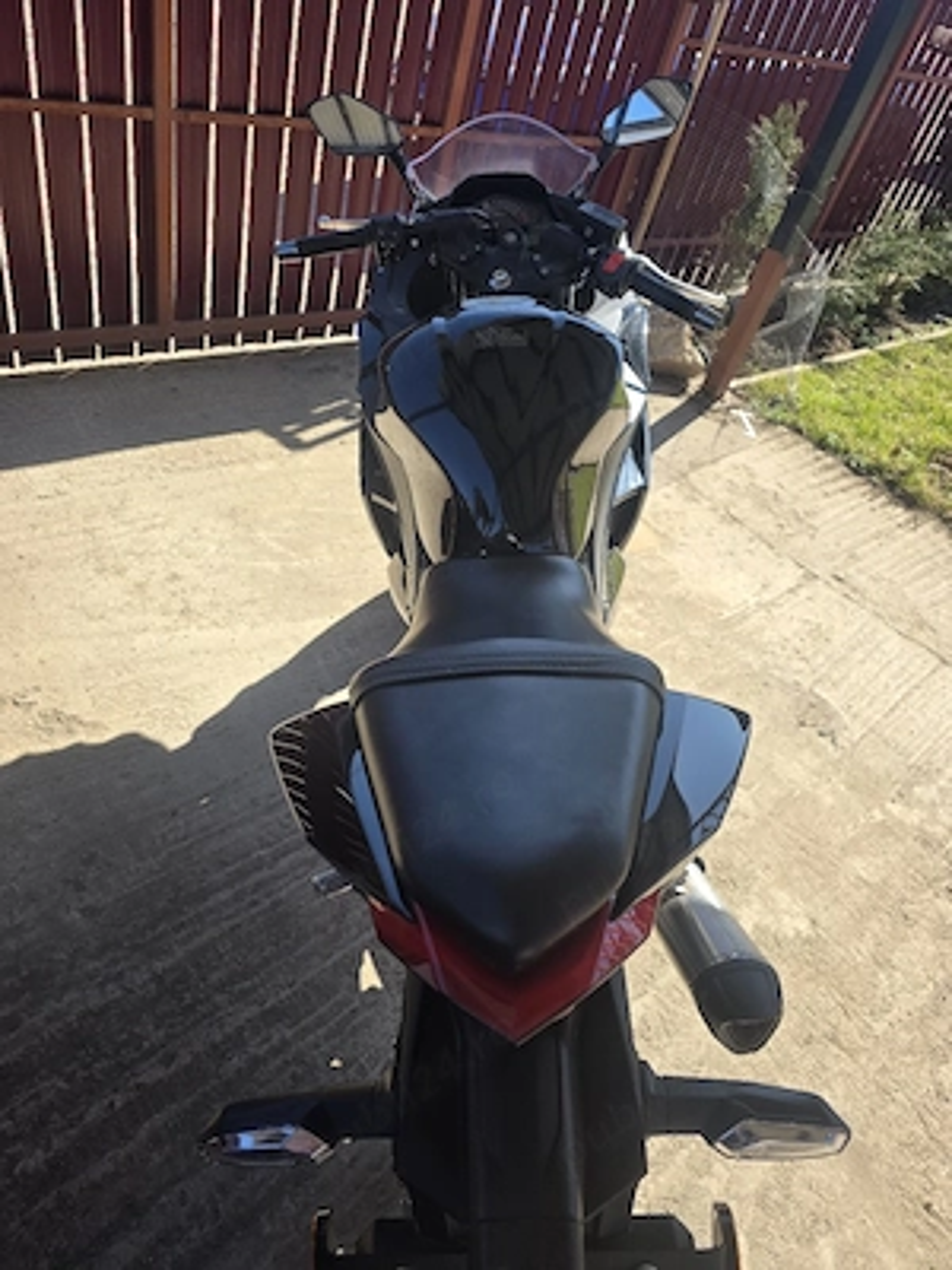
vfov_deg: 73.9
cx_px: 476
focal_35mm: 23
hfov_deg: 58.9
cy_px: 635
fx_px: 843
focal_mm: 6.3
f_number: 1.7
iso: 80
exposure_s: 1/2500
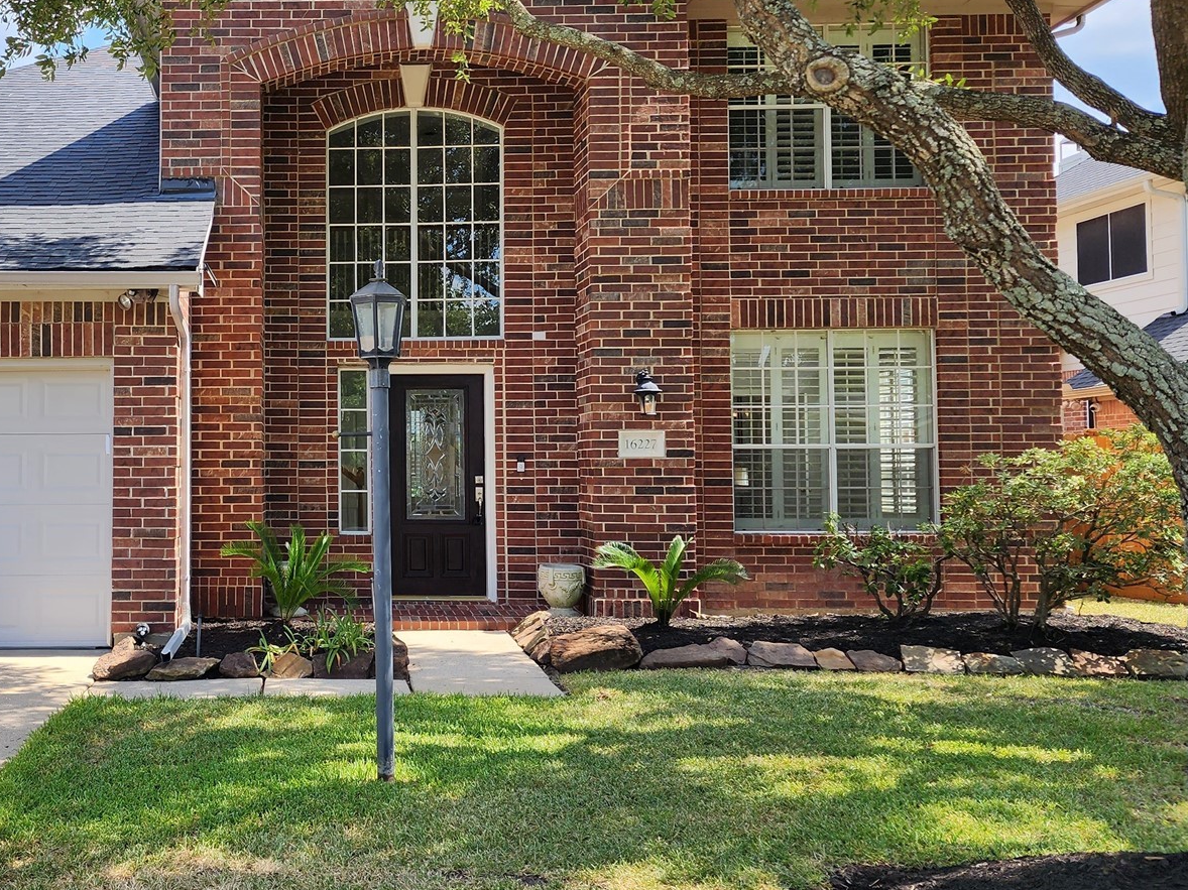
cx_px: 292
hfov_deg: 45.2
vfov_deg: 35.9
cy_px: 408
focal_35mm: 40
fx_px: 1372
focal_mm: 6.4
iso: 12
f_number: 1.8
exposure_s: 1/477
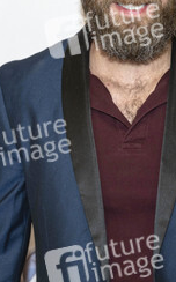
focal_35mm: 152
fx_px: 1169
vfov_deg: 13.8
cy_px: 89
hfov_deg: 8.6
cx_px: 138
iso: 800
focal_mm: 91
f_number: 5.6
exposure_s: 1/200
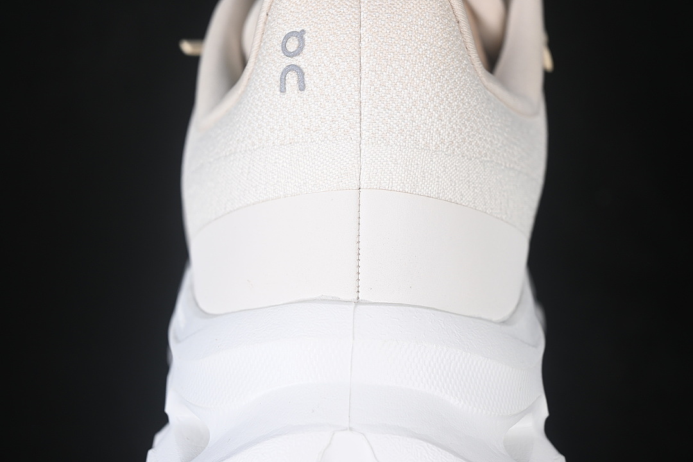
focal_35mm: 75
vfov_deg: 18.2
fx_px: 1444
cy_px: 231
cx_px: 346
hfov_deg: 27.0
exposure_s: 1/80
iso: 160
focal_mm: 50
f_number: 7.1
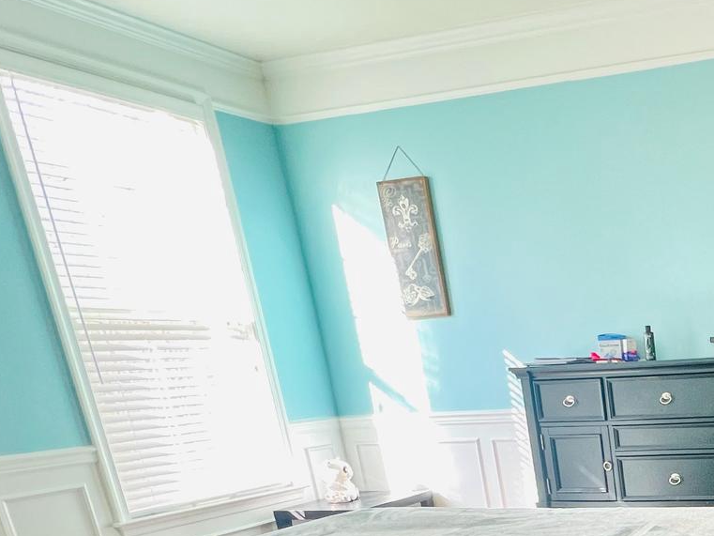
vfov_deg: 36.0
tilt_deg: -15.4
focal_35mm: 35
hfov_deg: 40.0
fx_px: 722
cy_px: 557
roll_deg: +3.7
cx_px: 827
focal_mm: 1.57
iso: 160
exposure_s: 1/60
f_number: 1.8
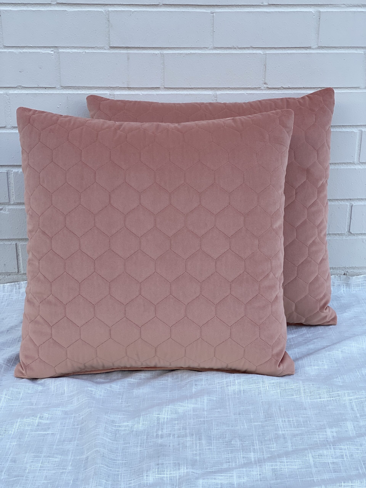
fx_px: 733
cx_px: 183
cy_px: 244
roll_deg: -1.2
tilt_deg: -19.4
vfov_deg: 36.8
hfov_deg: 28.0
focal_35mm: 52
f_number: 2
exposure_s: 1/210
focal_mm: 6
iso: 20
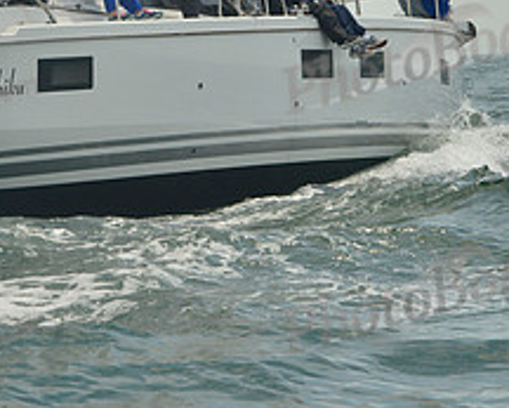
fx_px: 3225
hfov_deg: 9.0
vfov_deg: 7.2
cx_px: 163
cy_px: -37
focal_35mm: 214
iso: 560
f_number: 13
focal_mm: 85
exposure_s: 1/1250
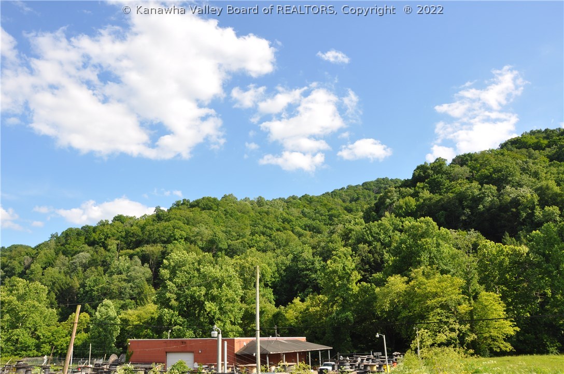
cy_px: 187
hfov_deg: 67.5
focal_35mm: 27
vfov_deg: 47.8
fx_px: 422
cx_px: 282
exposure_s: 1/200
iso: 200
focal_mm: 18
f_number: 10
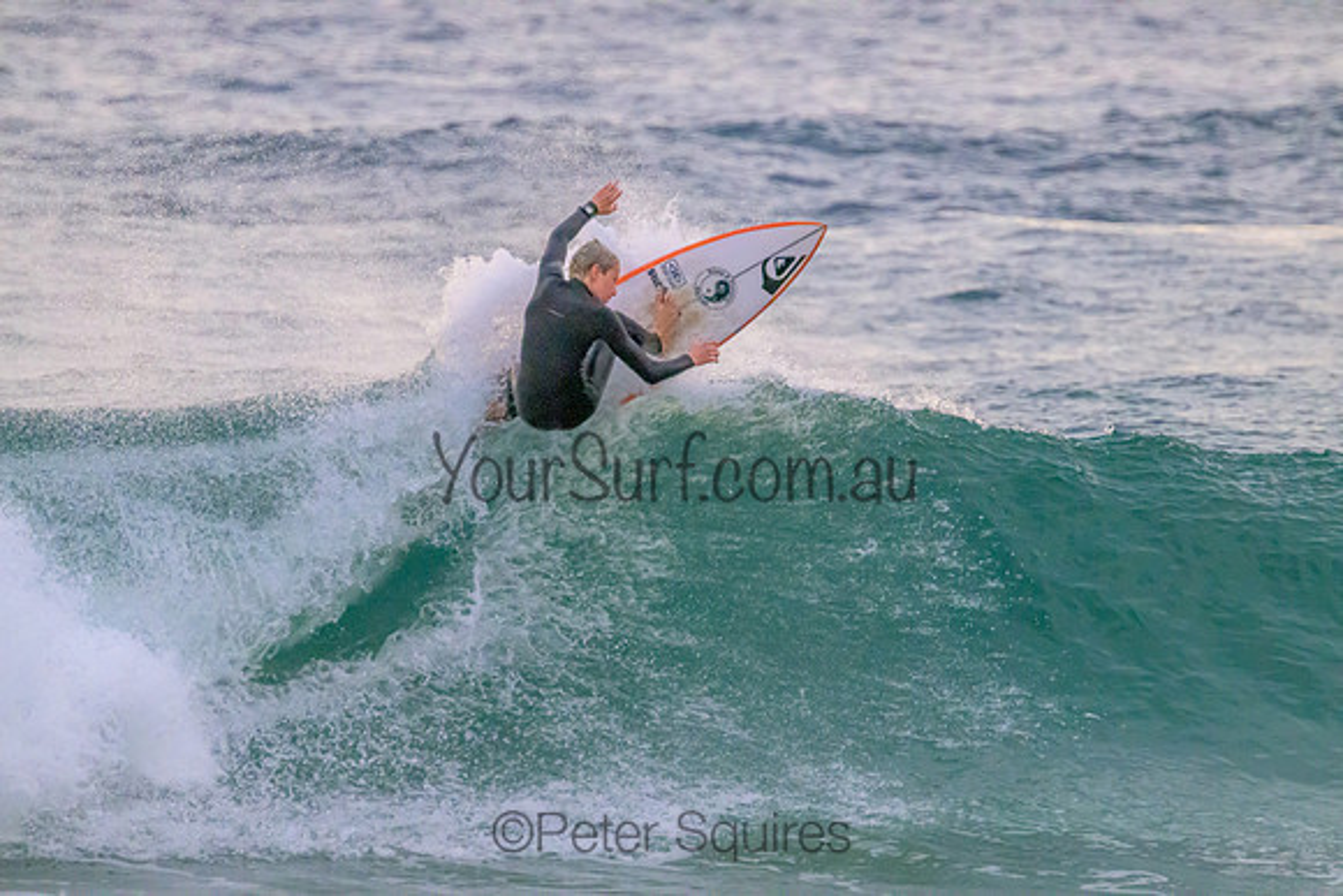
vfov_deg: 1.7
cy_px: 448
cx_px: 672
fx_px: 29850
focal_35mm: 800
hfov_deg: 2.6
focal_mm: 800
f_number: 11
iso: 18000
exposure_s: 1/1600
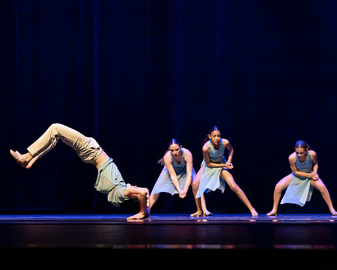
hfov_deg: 17.1
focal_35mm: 111
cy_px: 169
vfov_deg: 13.8
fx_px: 1112
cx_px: 85
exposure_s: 1/640
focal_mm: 79
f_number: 2.8
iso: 3200
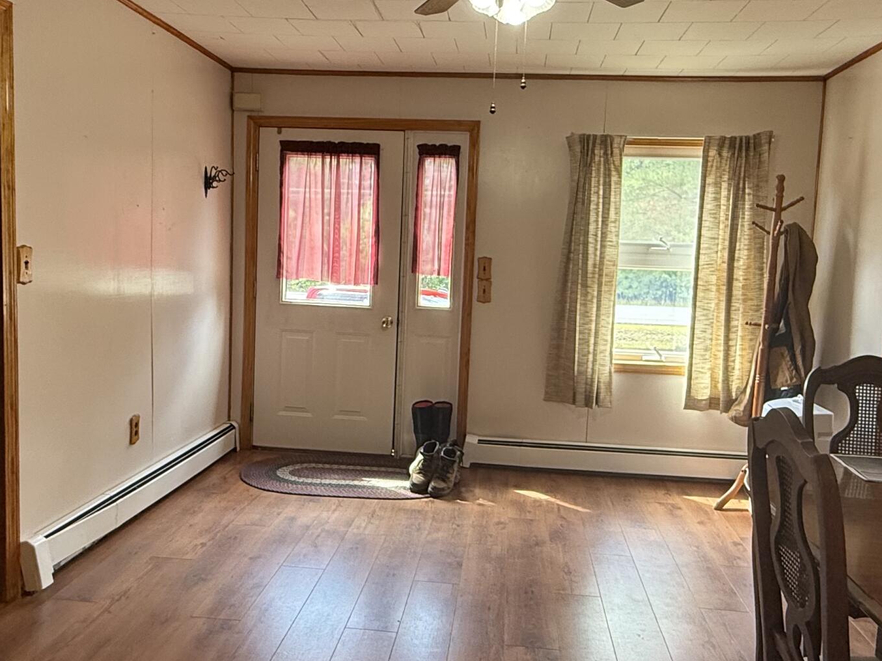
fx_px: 790
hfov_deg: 58.4
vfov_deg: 45.4
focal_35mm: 31
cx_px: 434
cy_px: 326
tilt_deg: -5.5
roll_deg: -2.3
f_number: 2.2
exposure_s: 1/120
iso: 200
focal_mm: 2.22
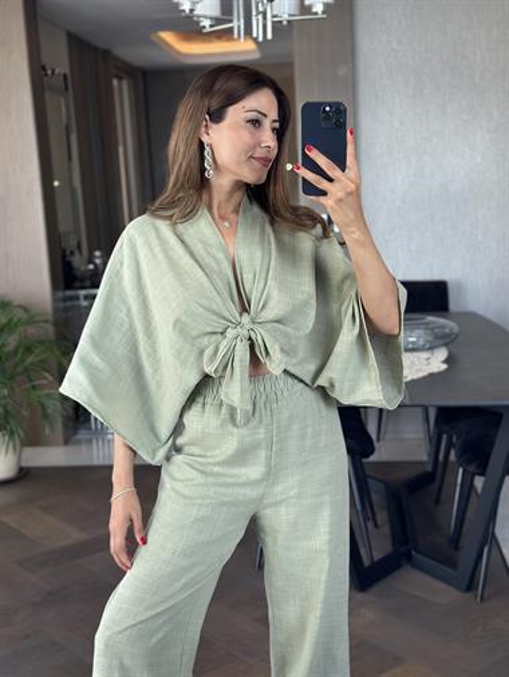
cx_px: 254
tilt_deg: -16.1
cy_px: 338
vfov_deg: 39.6
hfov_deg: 30.3
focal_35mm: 48
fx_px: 940
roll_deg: +3.2
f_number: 1.78
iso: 125
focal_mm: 6.86
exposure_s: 1/100
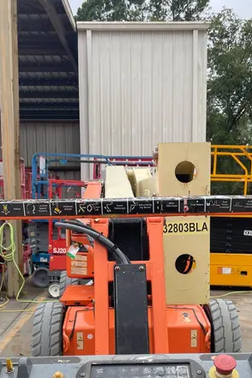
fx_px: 472
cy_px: 273
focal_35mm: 45
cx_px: 139
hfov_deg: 29.8
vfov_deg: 42.6
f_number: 1.6
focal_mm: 4.2
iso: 32
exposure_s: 1/325
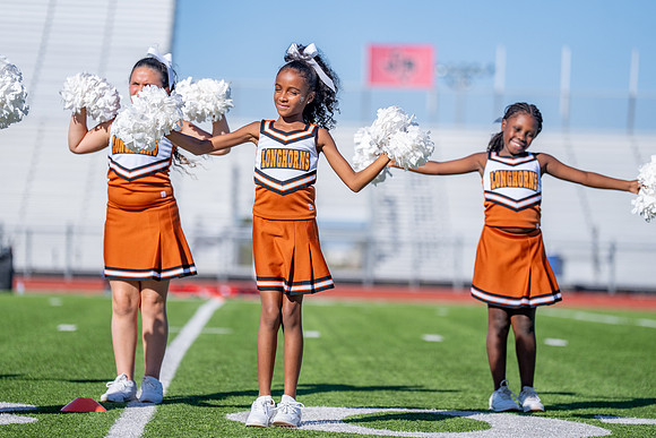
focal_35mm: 163
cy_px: 220
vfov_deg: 8.4
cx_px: 315
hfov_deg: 12.6
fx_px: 2964
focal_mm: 152
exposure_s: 1/2500
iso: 100
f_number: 2.8
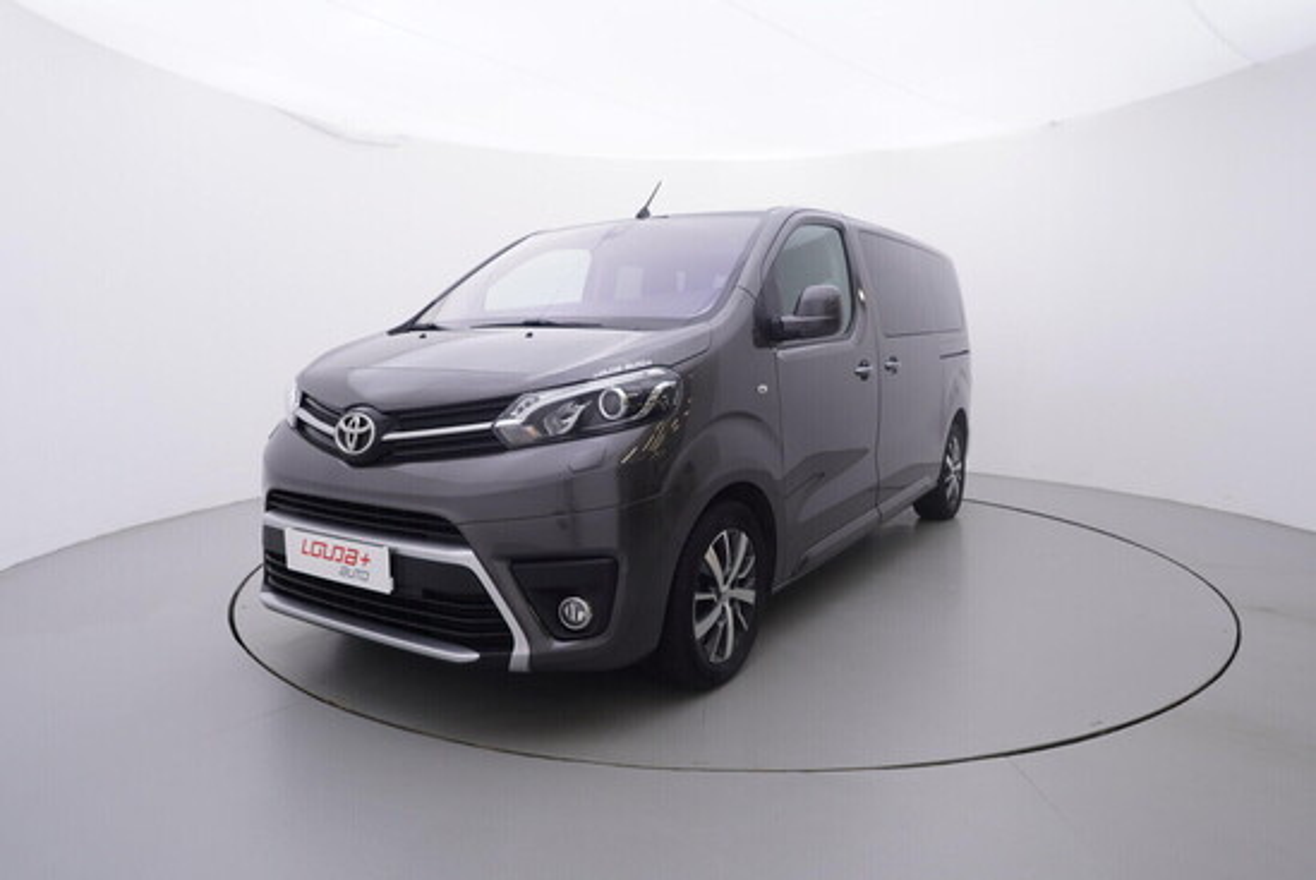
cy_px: 440
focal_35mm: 22
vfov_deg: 56.2
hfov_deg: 77.3
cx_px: 658
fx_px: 823
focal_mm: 15
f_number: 5
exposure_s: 1/80
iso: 200
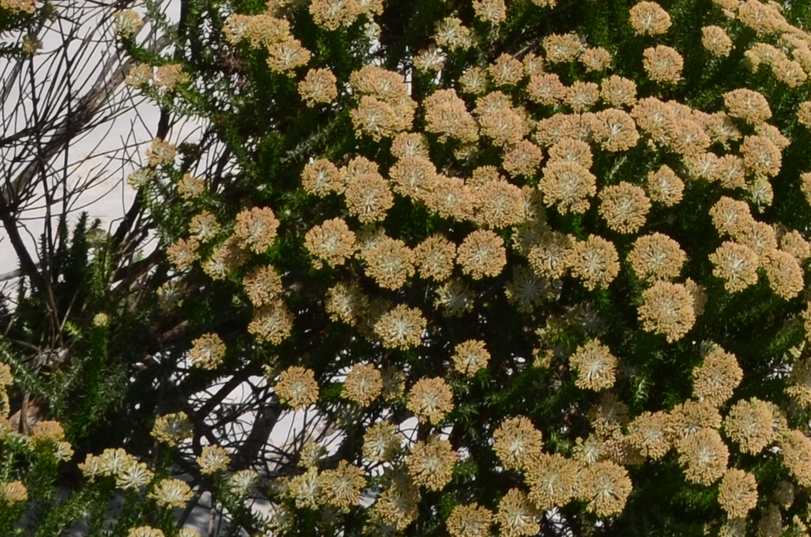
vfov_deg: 9.4
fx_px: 3038
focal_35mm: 135
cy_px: -590
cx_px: 1155
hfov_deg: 14.4
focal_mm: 21
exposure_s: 1/200
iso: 100
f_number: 13
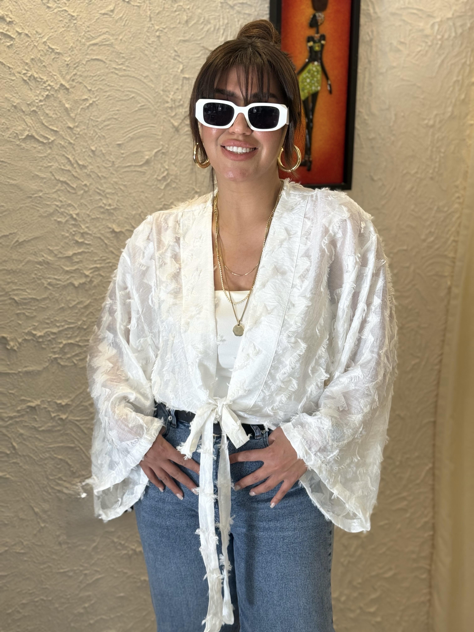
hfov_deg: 30.3
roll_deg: -1.3
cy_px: 316
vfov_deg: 39.7
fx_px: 876
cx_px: 237
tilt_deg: -10.5
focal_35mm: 48
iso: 80
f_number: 1.78
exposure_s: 1/121
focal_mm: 6.76
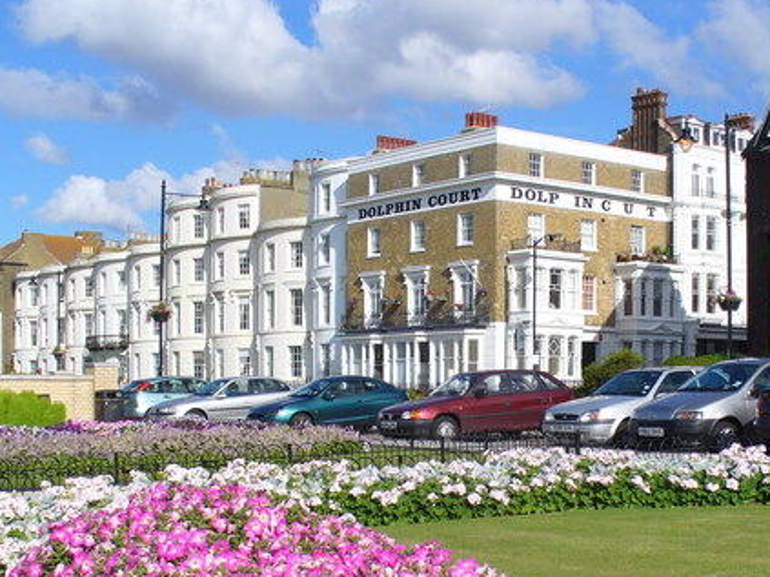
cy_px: 395
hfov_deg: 34.1
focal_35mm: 56
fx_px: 1245
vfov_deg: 25.9
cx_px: 495
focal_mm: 6.1
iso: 80
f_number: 5.6
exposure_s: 1/400
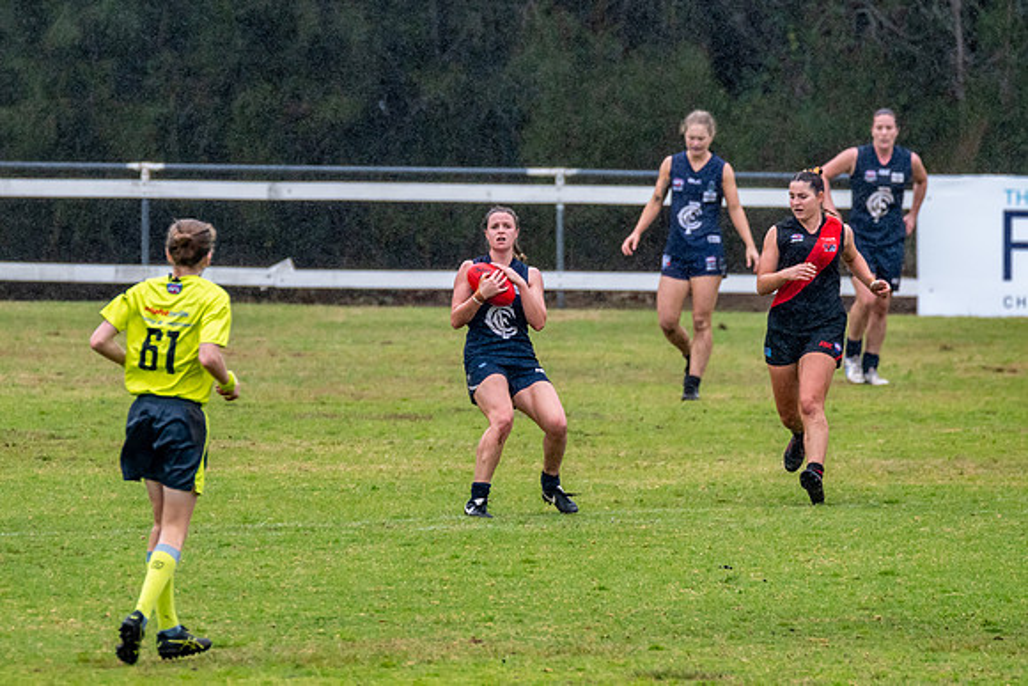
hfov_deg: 2.7
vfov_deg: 1.8
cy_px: 305
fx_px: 21442
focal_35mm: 751
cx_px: 456
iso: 1250
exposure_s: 1/1600
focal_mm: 450
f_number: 7.1
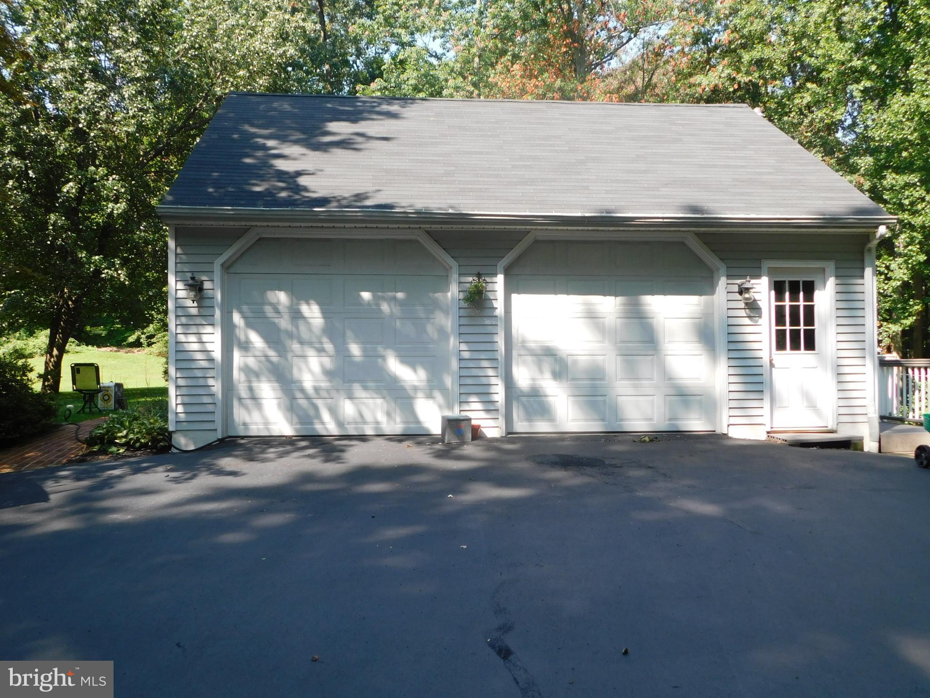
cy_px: 349
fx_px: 806
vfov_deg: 46.8
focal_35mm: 30
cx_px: 465
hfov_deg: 60.0
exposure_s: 1/320
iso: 125
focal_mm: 5.3
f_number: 3.2
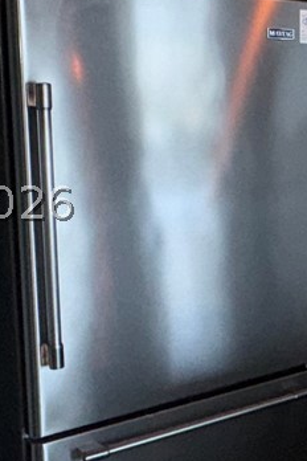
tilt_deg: -9.3
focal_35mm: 67
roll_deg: -2.1
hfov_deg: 17.9
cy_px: 203
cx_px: 479
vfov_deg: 30.0
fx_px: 857
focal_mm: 2.22
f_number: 2.2
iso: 80
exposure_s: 1/120
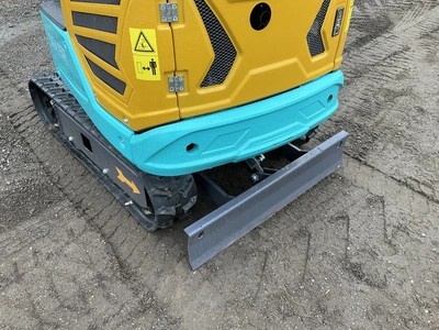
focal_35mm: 29
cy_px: 165
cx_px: 220
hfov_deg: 61.7
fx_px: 368
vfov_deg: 48.2
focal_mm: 3
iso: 16
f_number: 1.8
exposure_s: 1/122
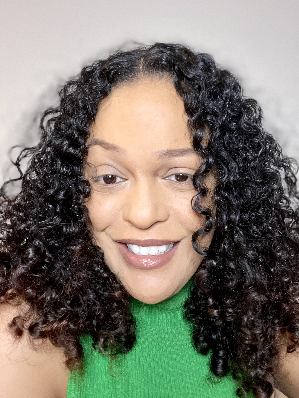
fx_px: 346
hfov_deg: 46.8
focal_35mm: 30
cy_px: 199
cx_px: 150
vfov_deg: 60.0
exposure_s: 1/30
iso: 320
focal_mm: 2.71
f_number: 2.2
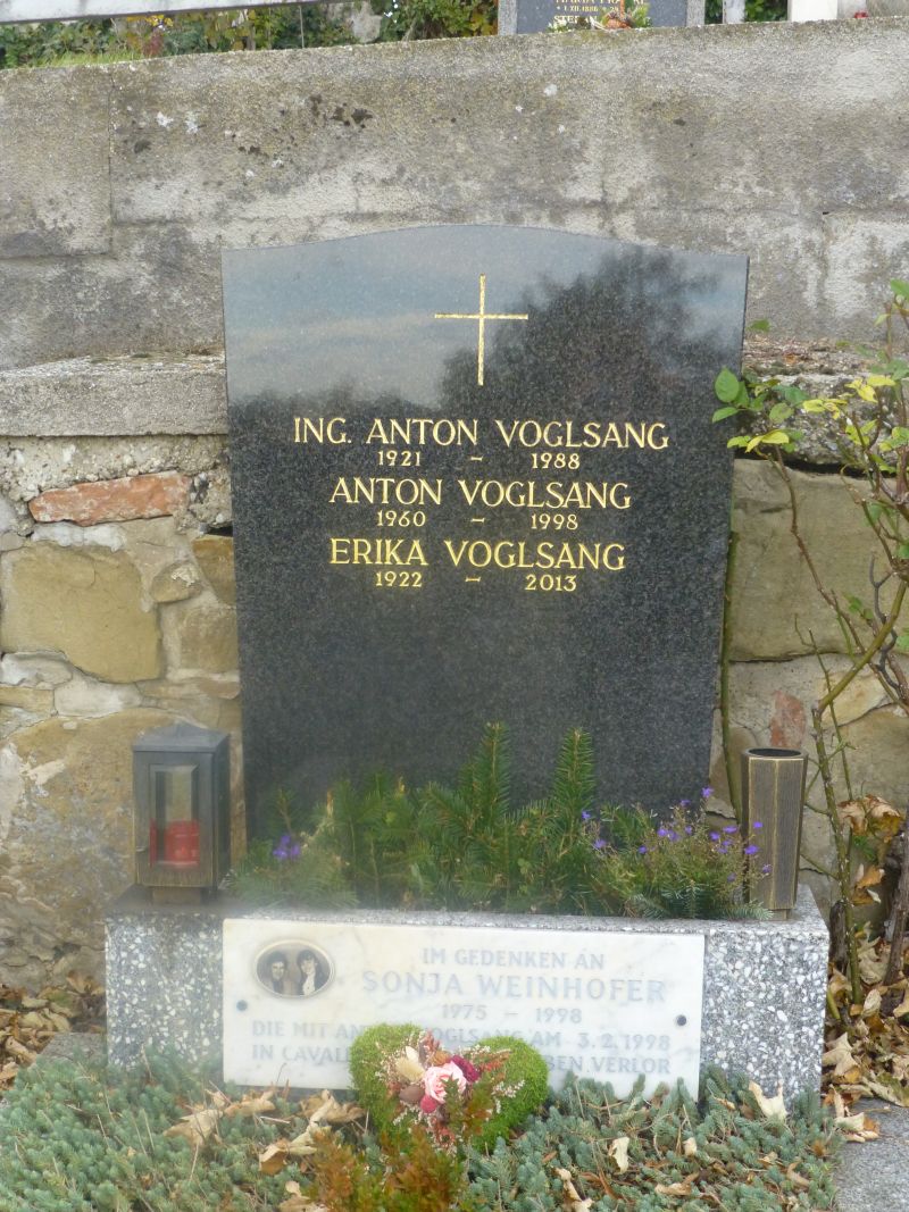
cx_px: 454
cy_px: 606
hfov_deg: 25.2
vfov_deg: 33.2
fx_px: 2031
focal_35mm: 58
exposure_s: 1/250
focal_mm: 10.3
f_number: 4.7
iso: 320
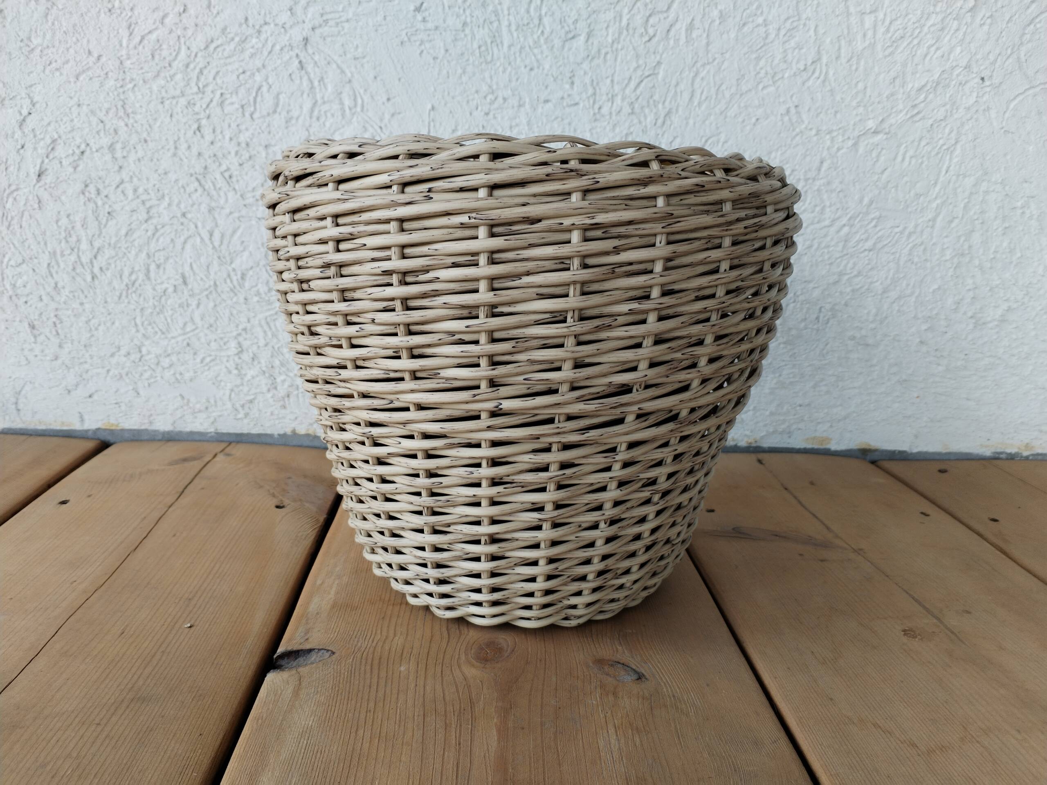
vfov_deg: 48.2
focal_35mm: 29
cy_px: 392
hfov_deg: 61.7
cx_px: 524
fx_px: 877
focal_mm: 4.75
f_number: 1.8
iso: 100
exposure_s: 1/167
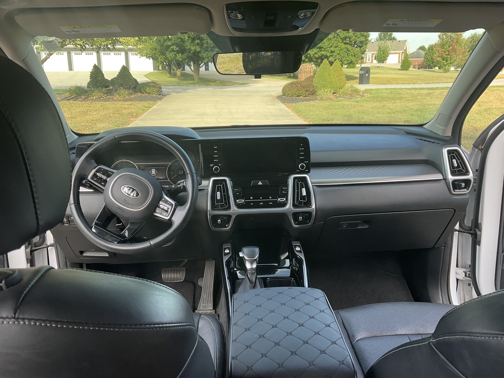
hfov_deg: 61.7
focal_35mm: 29
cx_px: 252
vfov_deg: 48.2
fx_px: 422
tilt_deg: -14.6
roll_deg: +0.2
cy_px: 189
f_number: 1.8
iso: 25
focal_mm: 3
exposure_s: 1/122
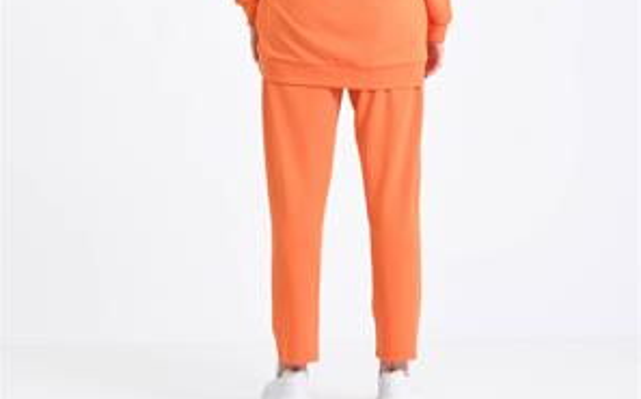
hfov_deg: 18.0
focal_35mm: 116
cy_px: 9
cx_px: 319
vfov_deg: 11.2
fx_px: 2025
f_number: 9
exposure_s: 1/125
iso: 100
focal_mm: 75
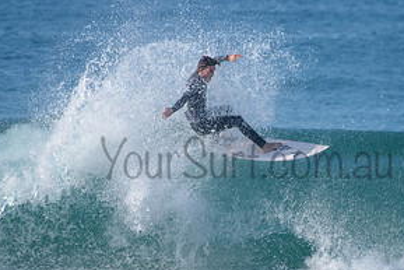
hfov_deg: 2.1
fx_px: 11283
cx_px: 245
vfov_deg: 1.4
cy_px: 146
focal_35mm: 1005
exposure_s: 1/2000
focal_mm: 500
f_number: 5.6
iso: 220
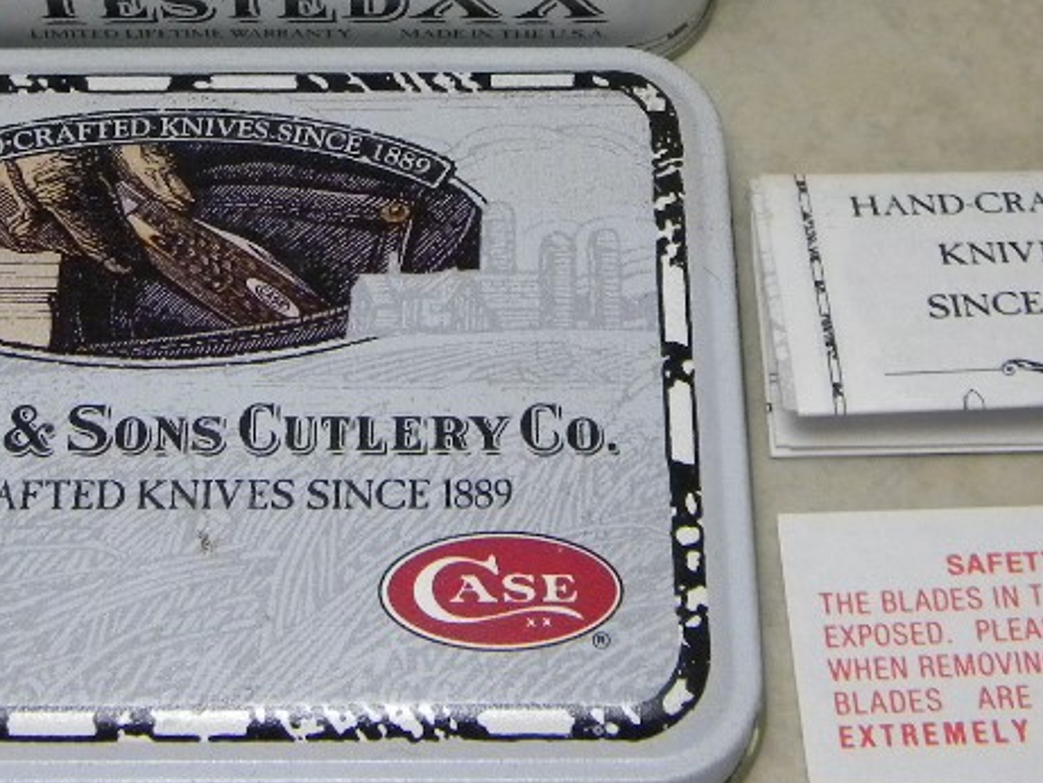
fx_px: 2682
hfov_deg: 22.0
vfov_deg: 16.4
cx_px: 423
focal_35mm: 89
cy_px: 84
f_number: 3.8
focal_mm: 7.3
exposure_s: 1/49.7
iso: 400
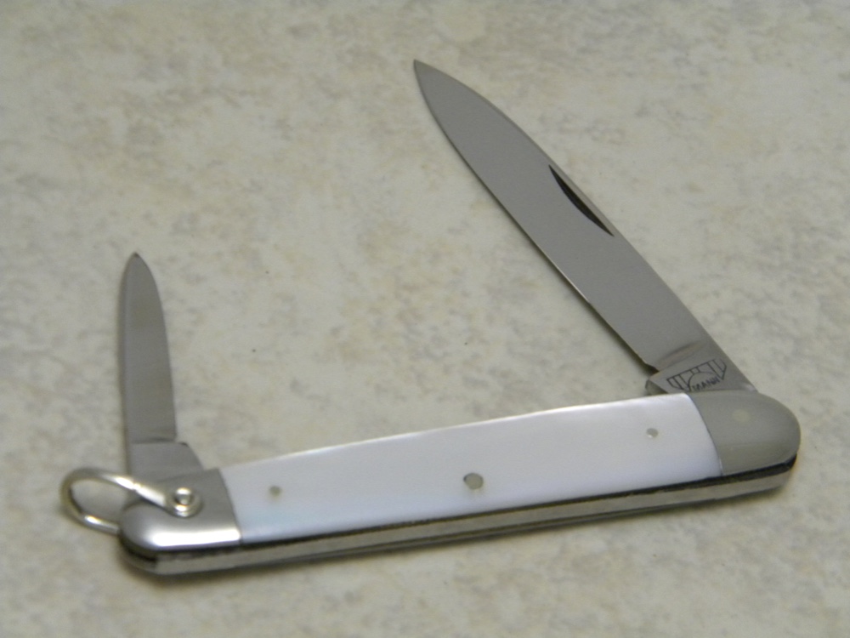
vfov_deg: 10.0
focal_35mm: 148
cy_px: 319
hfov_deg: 13.3
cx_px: 425
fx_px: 3634
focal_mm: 26.8
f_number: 5
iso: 400
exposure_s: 1/22.7
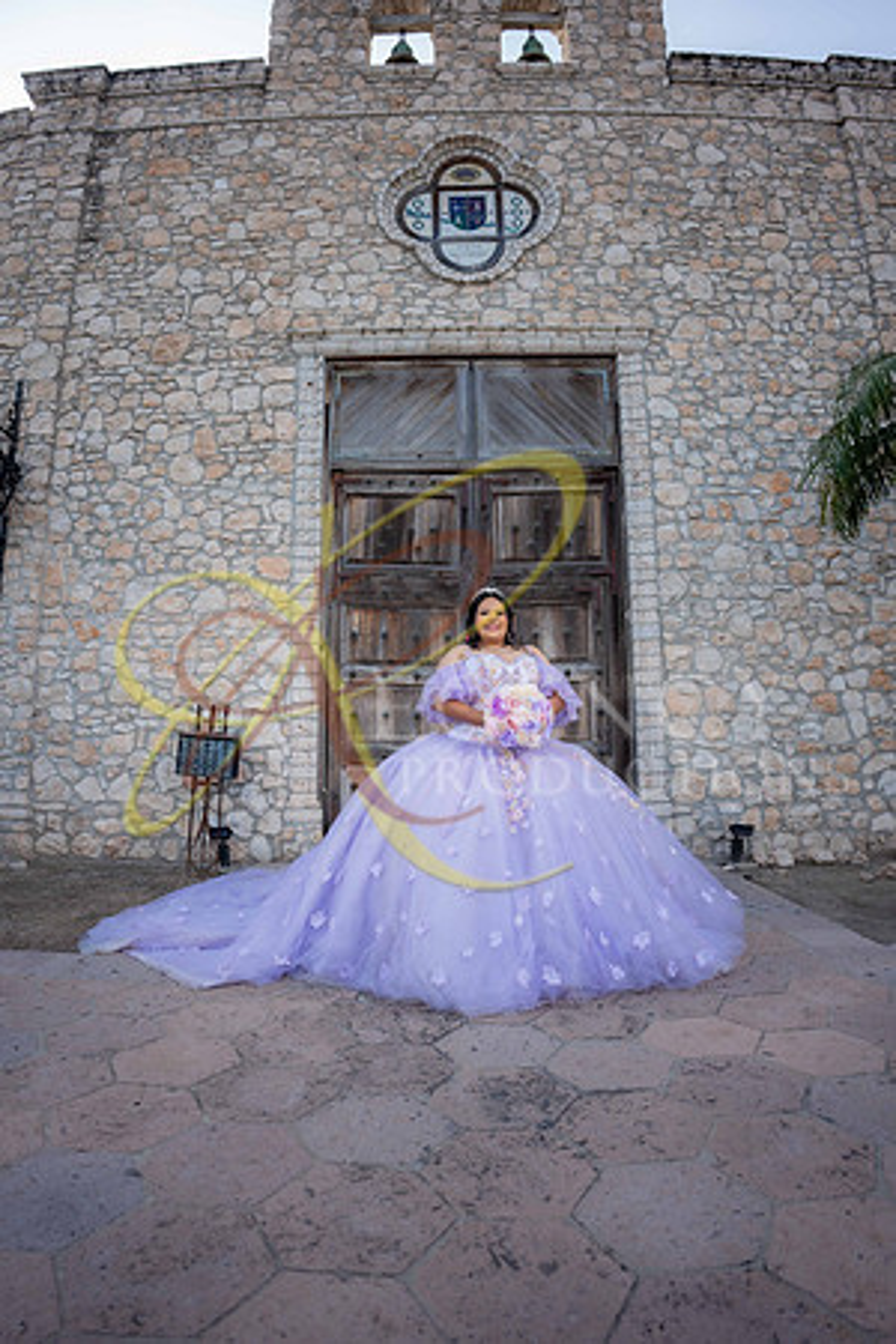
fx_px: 747
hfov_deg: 61.9
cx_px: 448
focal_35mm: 20
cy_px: 672
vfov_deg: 84.0
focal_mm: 20
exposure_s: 1/640
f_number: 2.8
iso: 125
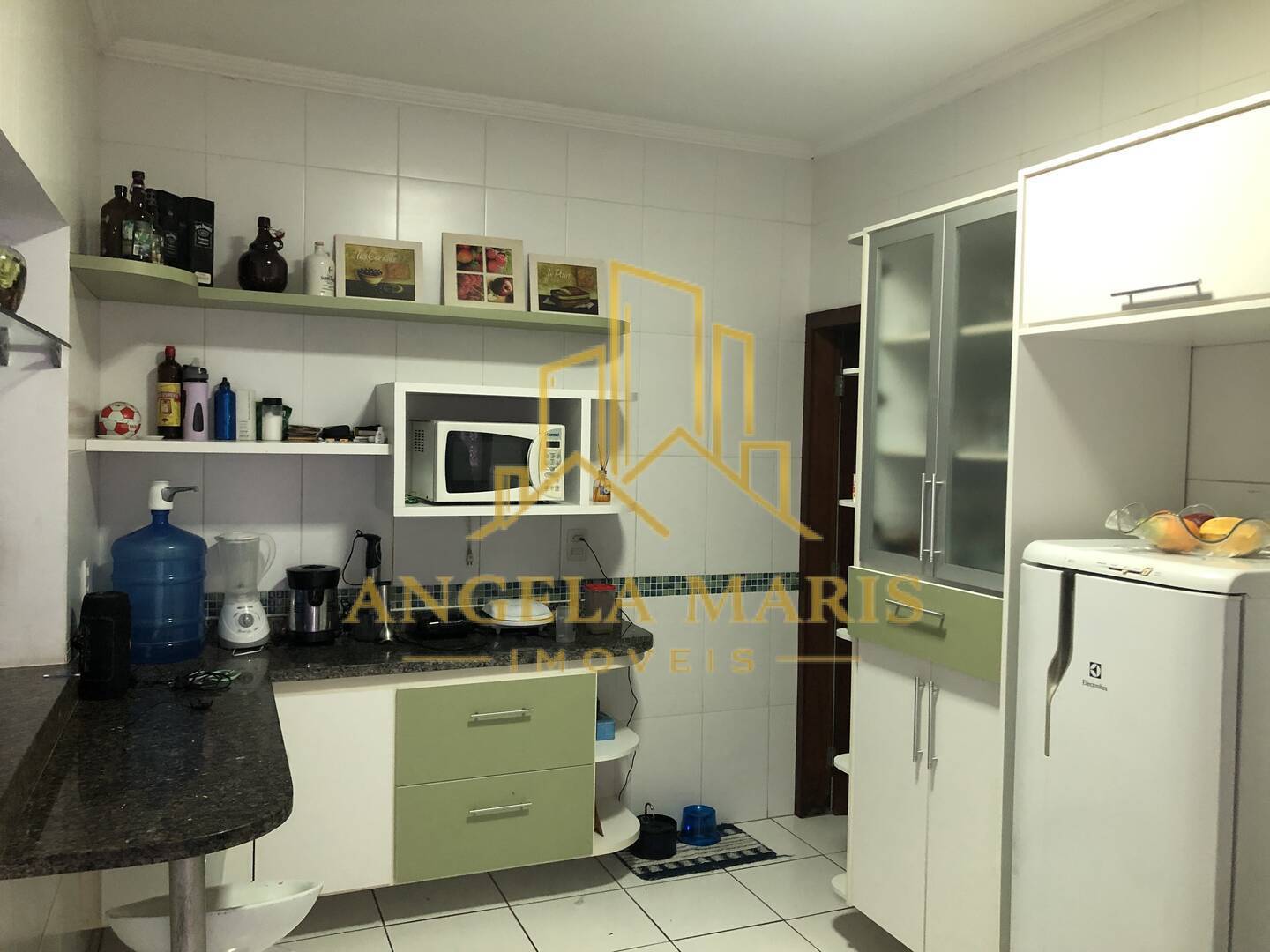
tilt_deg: -2.6
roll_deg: -1.1
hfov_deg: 63.4
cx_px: 635
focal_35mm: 28
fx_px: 1027
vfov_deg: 49.7
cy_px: 476
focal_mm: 3.99
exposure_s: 1/15
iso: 100
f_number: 1.8
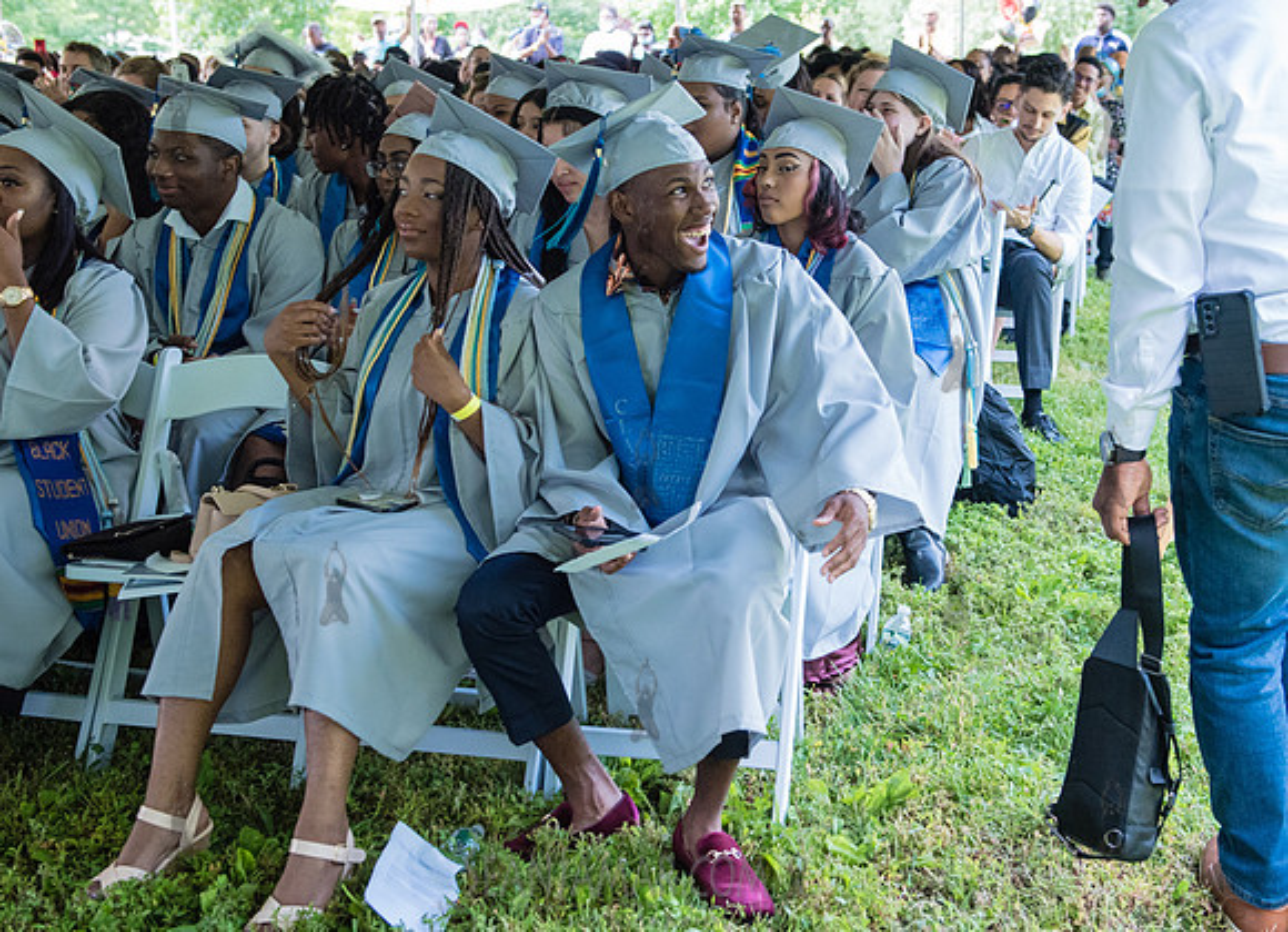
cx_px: 729
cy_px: 490
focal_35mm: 51
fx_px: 1871
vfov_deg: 28.0
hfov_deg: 37.9
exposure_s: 1/500
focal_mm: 38
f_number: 4
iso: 2500
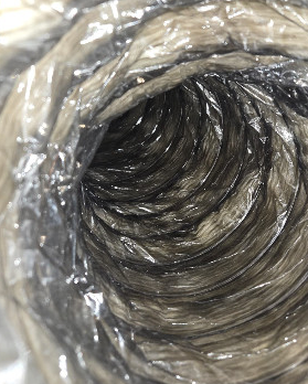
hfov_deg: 43.3
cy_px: 176
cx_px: 176
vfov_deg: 52.7
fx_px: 387
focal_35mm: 34
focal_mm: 4
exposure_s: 1/428
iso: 20
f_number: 1.8
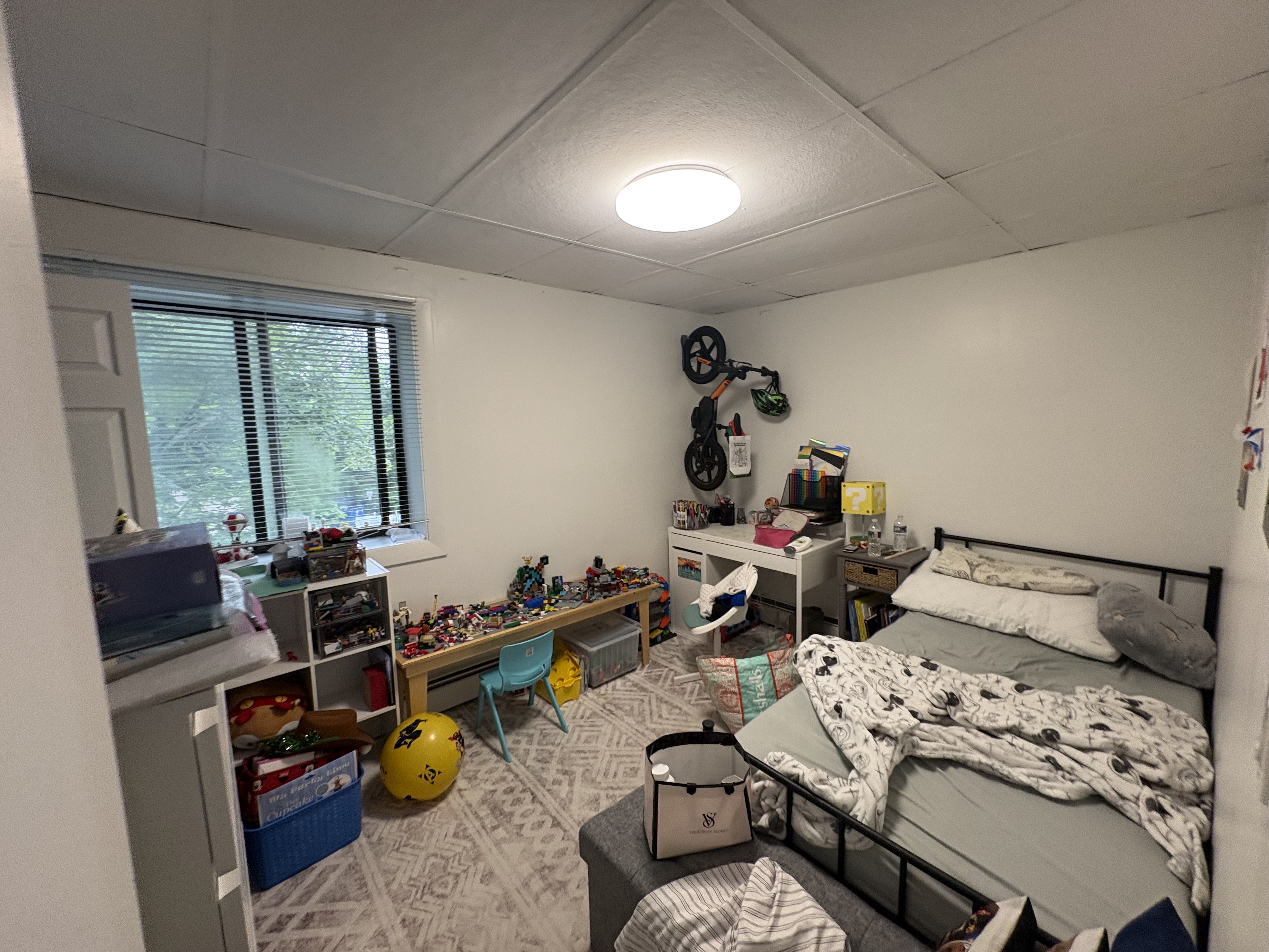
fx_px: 513
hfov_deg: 102.1
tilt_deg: -6.0
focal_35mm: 14
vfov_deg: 85.7
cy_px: 476
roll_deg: -1.1
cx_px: 634
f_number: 2.2
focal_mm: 2.22
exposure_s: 1/60
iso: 200
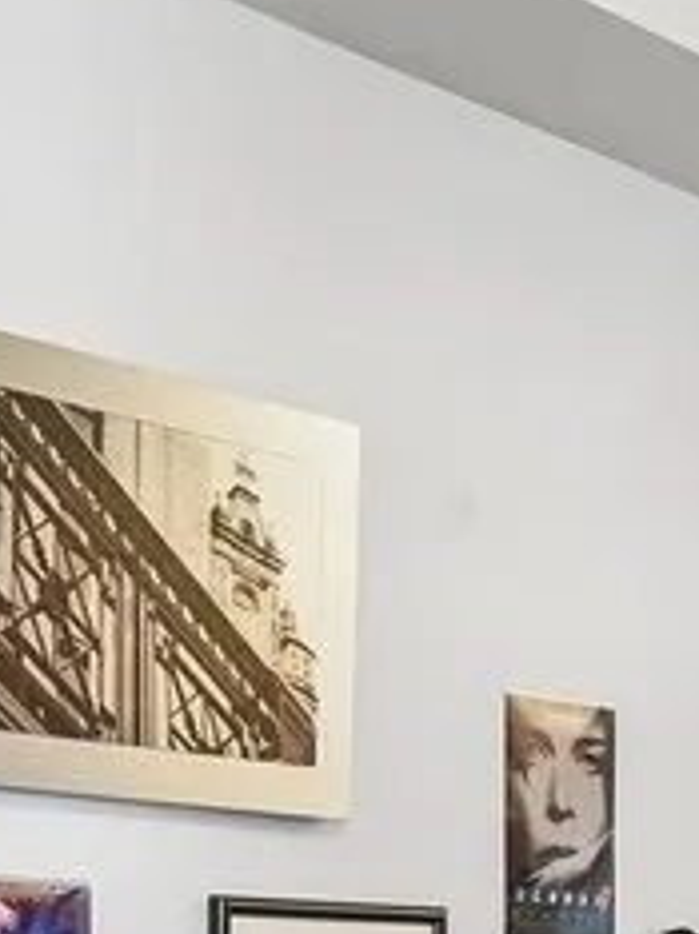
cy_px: 1102
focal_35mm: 100
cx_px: 1007
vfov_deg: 18.7
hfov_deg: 14.0
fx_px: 2697
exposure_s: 1/5
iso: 400
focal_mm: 10
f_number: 8
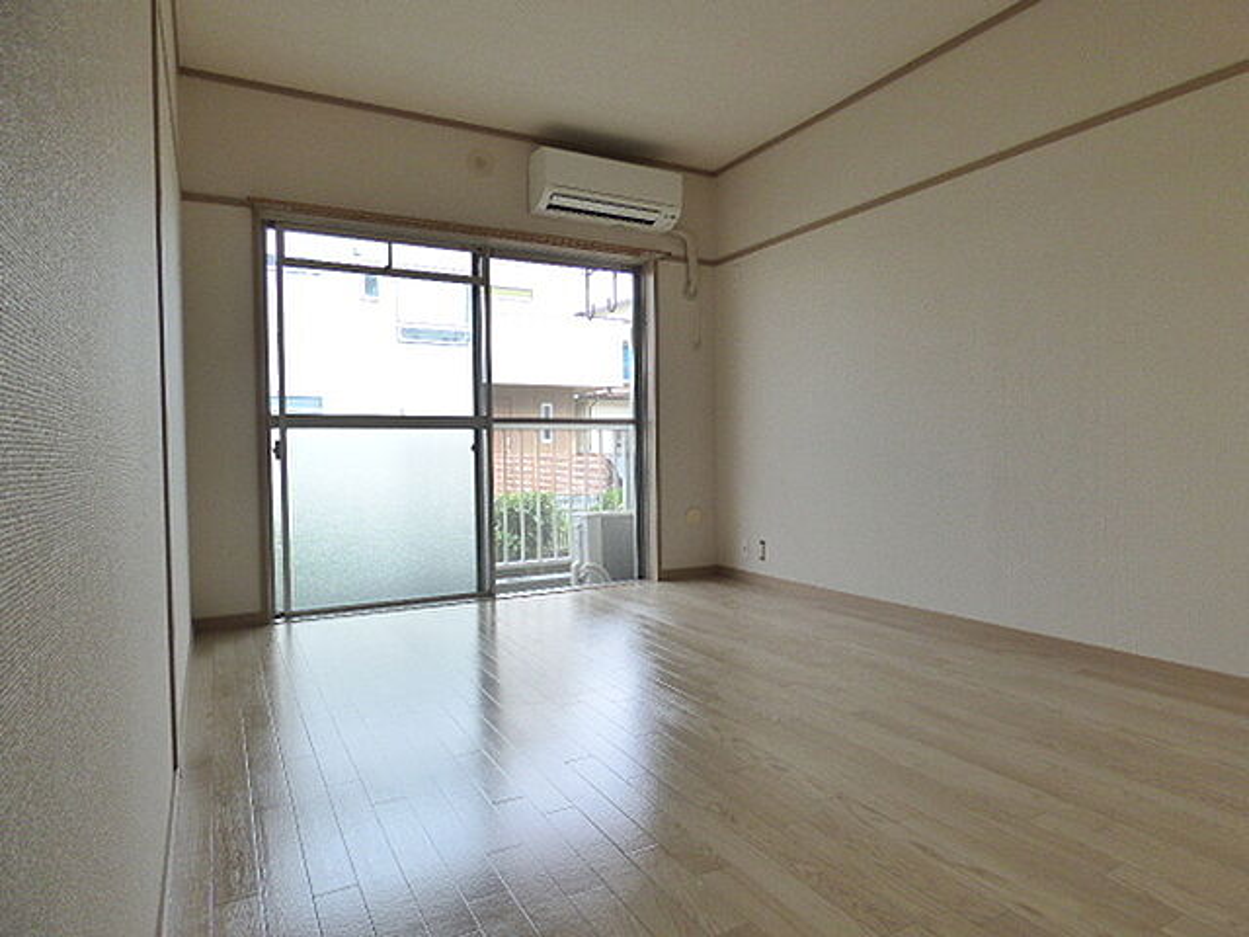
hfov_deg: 81.7
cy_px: 468
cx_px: 624
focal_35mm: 20
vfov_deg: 66.0
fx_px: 722
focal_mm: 3.58
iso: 200
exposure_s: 1/160
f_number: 2.8
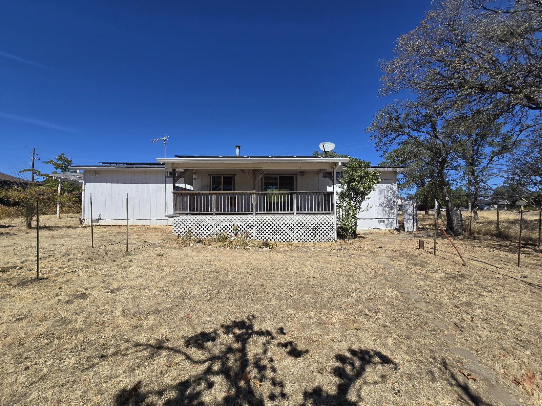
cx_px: 271
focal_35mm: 13
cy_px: 203
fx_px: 204
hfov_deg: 106.2
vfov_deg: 89.9
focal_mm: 2.2
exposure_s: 1/3333
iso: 50
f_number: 2.2
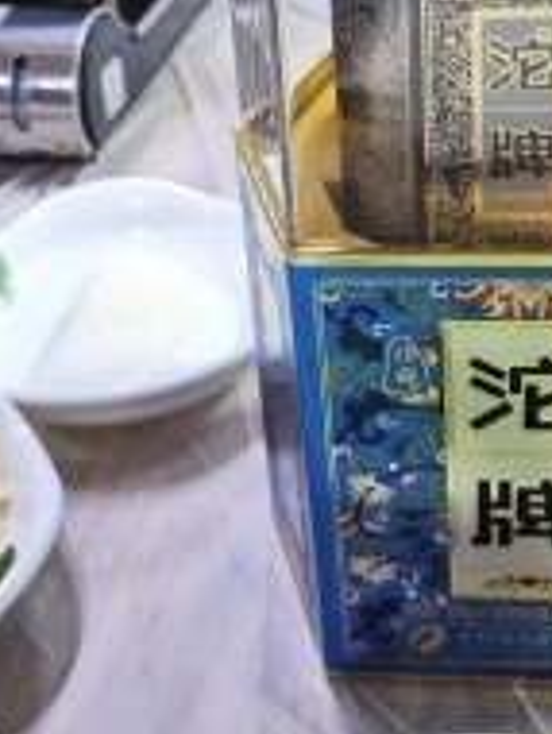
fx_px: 1230
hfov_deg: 25.1
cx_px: 374
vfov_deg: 32.5
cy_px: 182
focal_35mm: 58
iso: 640
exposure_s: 1/120
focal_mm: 5.4
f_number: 1.8
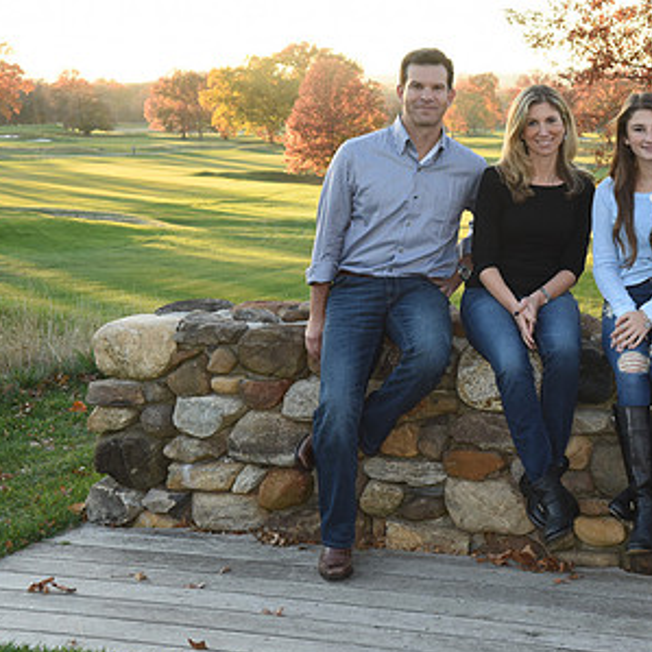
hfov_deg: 25.4
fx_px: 1406
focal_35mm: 66
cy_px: 282
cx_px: 565
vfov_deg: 26.1
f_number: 9
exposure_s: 1/80
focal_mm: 40
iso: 640
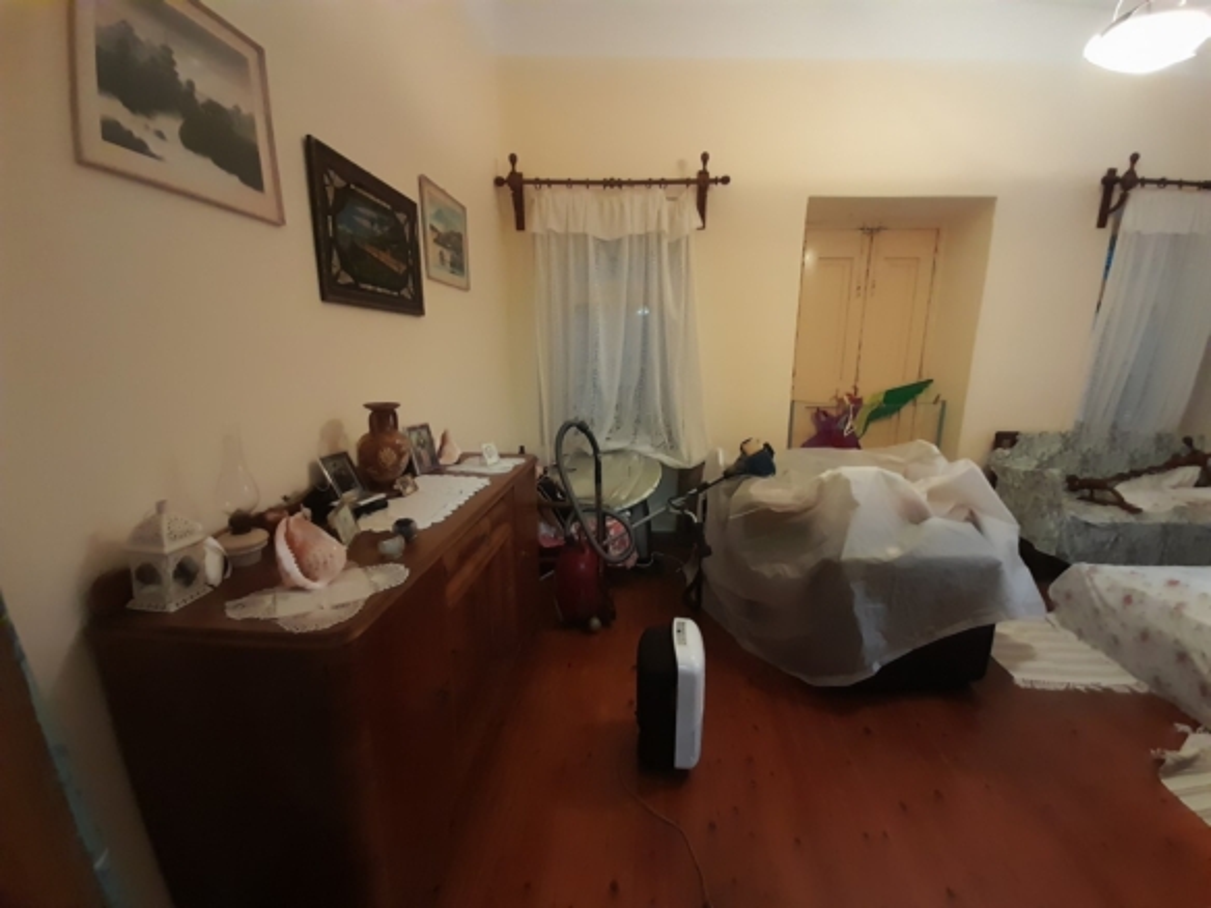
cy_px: 454
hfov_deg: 106.2
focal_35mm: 13
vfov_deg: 89.9
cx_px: 606
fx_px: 455
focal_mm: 1.42
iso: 500
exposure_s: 1/25
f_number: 2.2
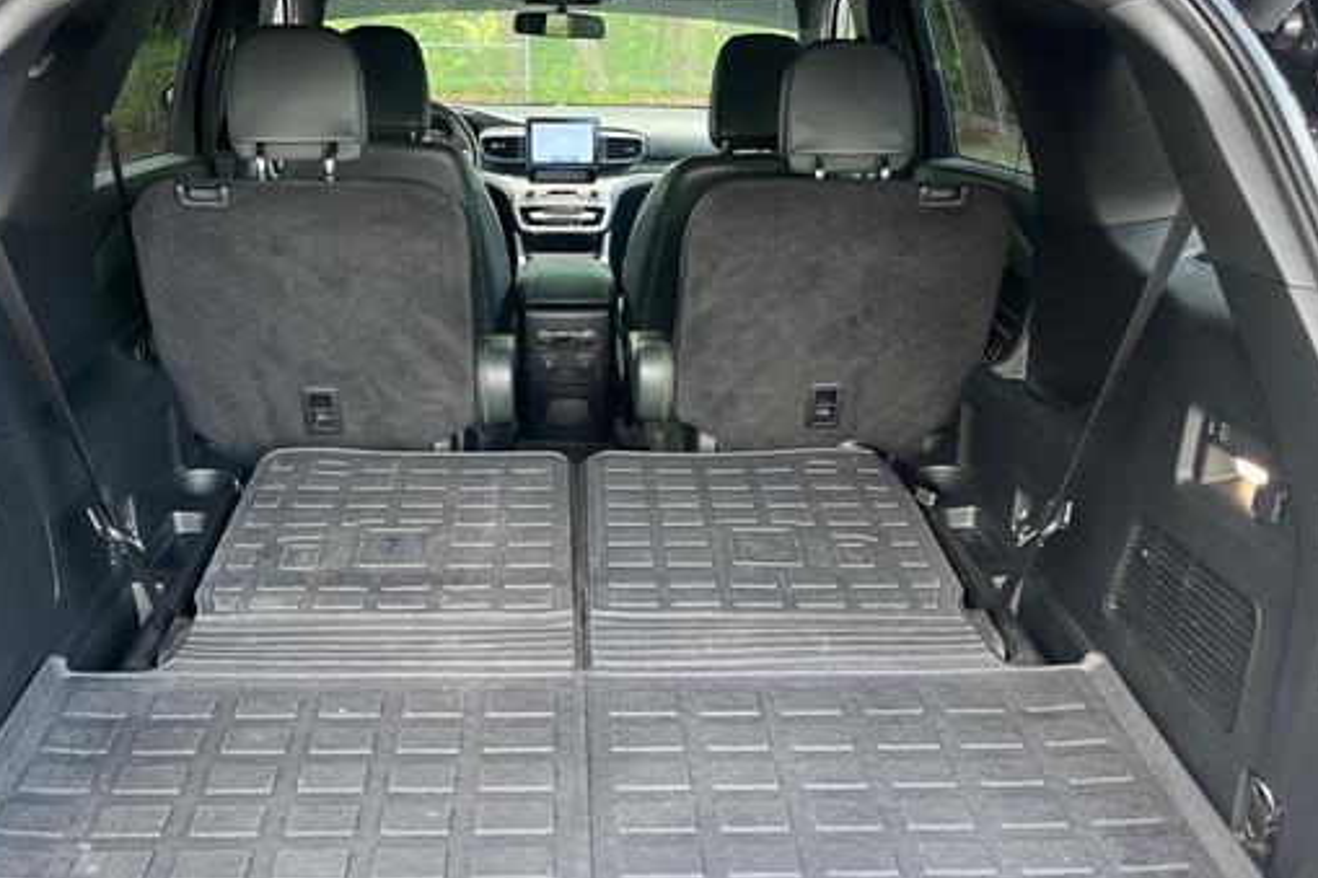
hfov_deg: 55.7
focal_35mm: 34
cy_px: 526
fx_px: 1244
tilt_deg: -24.0
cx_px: 588
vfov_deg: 38.7
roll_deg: +1.6
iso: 125
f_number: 1.6
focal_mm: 5.1
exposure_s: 1/102
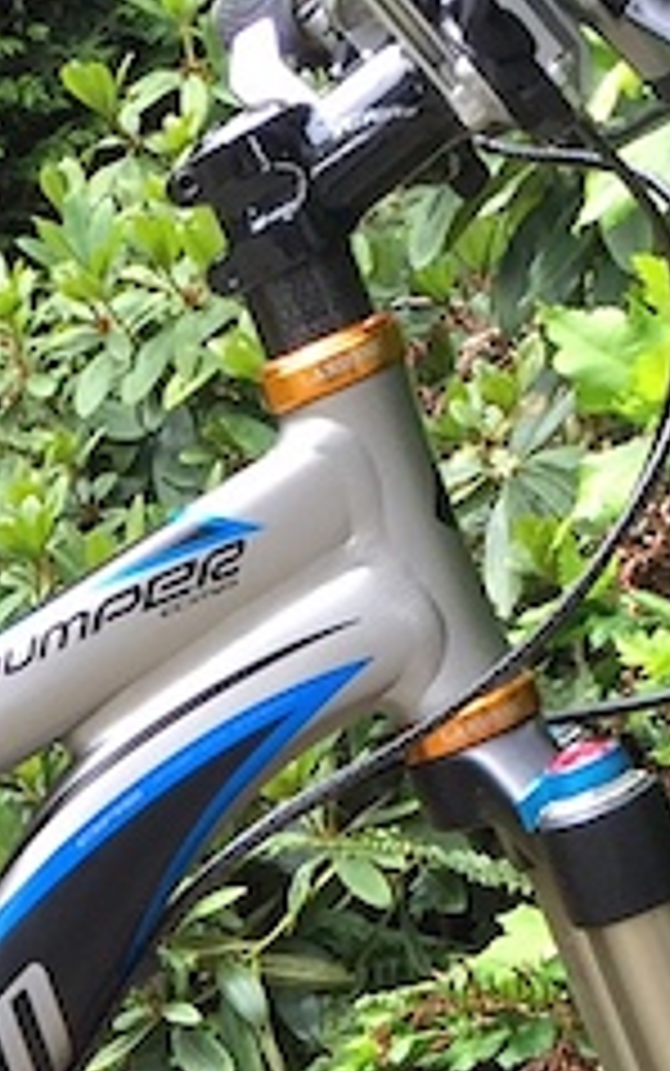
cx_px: -261
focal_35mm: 132
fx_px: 3852
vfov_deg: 14.9
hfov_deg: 9.7
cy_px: 1494
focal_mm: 4.15
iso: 32
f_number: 2.2
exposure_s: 1/196
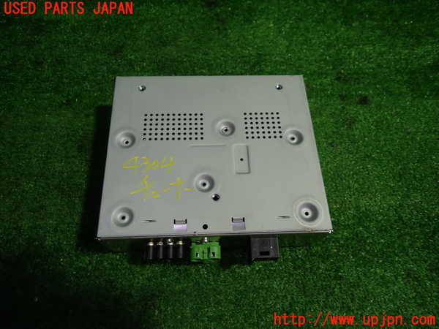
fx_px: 317
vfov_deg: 54.9
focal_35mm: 25
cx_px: 220
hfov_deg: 69.4
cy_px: 164
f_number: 2
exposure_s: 1/60
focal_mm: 4.5
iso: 100
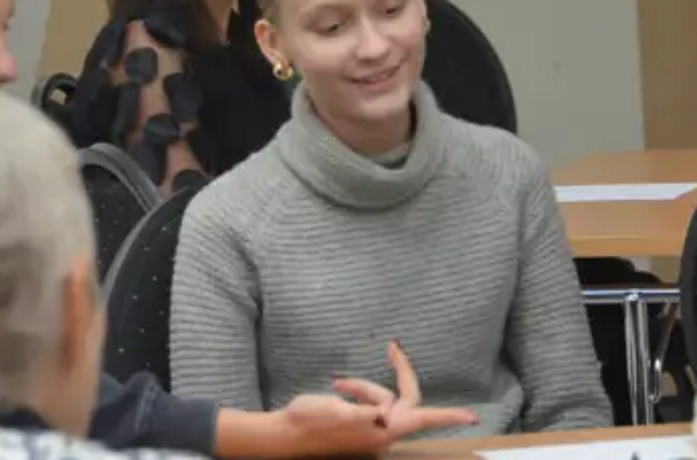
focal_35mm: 234
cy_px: 29
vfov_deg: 5.8
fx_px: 4518
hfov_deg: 8.8
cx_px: 408
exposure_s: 1/40
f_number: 5
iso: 1600
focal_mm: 70
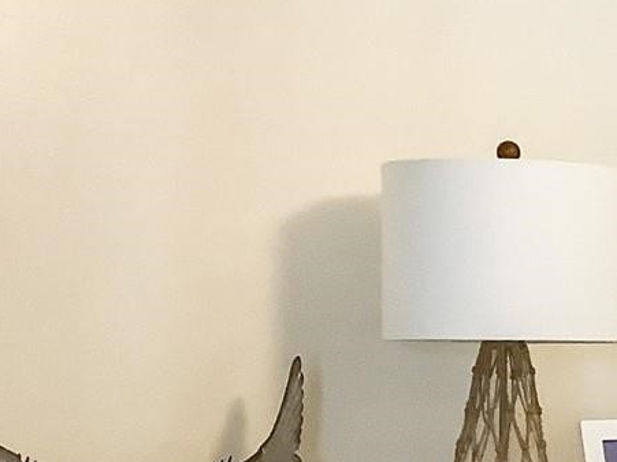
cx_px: 934
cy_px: 551
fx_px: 1960
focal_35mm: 110
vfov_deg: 13.1
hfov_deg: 16.3
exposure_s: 1/60
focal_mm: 3.3
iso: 160
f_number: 2.4
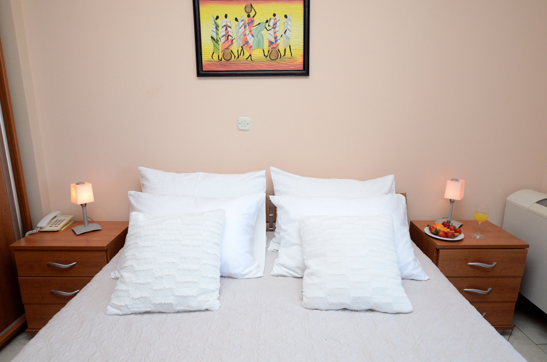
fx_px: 318
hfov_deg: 81.3
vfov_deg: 59.3
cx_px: 274
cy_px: 181
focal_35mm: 21
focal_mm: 14
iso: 1600
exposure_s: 1/200
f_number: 7.1
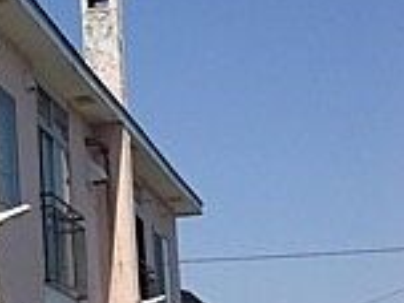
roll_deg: -0.4
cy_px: 218
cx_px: -393
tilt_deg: +10.0
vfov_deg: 12.1
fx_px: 1424
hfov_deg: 13.8
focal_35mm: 122
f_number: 2.2
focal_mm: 4.15
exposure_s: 1/2747
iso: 25
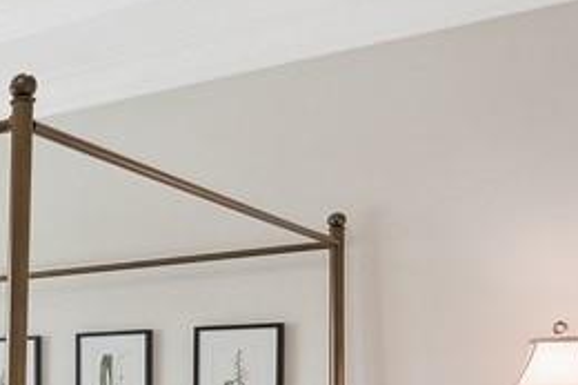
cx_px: -373
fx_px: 1011
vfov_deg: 20.6
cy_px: 413
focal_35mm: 63
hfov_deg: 23.0
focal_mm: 16
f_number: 8
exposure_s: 1/20
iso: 250
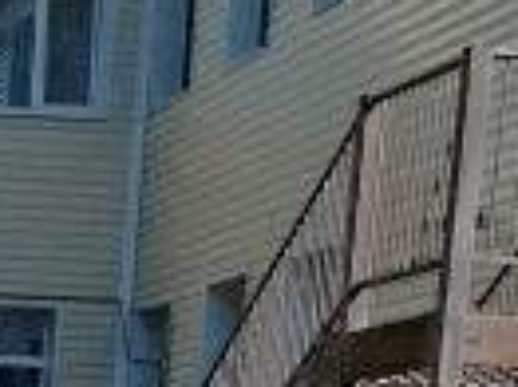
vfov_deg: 6.8
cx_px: -399
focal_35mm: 188
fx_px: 2811
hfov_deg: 10.0
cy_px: 1307
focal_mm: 5.31
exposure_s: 1/1063
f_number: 1.7
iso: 50
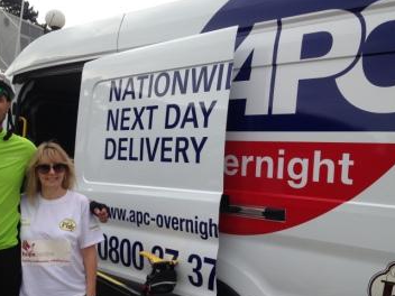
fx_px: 479
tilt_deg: -3.0
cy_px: 168
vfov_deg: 34.3
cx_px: 192
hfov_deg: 44.8
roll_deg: -0.1
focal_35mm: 42
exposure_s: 1/723
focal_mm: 4.12
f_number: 2.4
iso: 50
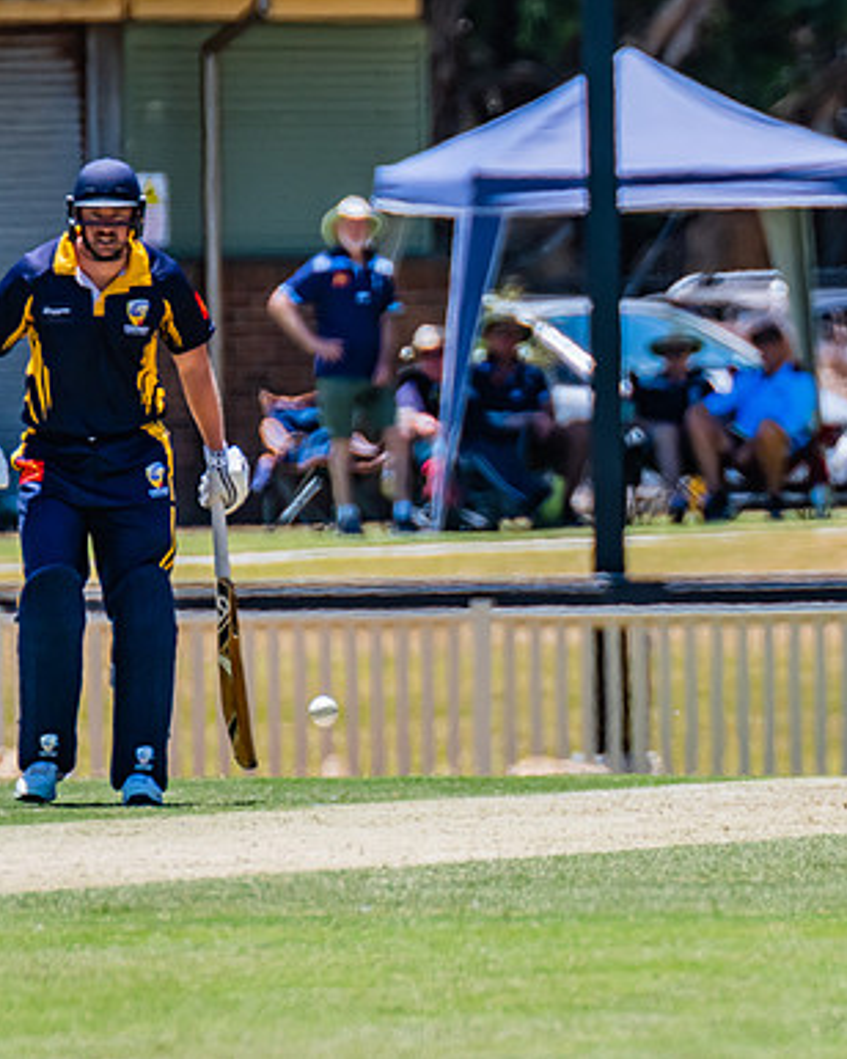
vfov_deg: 1.7
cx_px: 1073
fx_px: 35126
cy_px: 622
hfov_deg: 1.4
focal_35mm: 1121
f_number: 7.1
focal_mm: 550
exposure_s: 1/2000
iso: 640
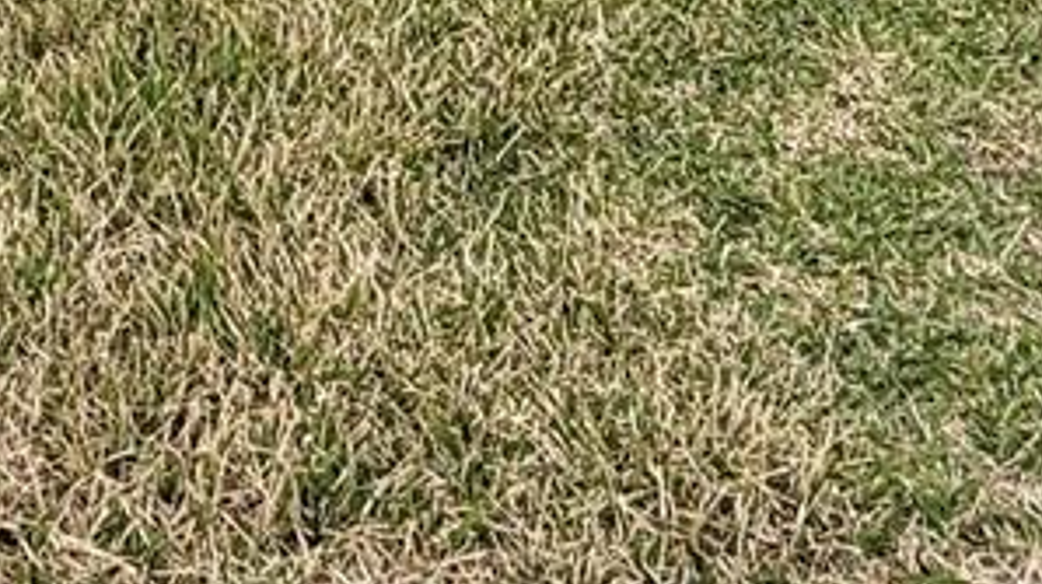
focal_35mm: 82
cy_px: -1231
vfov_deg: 10.2
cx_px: -42
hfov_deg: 24.5
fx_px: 2264
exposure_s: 1/1285
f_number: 2.2
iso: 20
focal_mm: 2.22
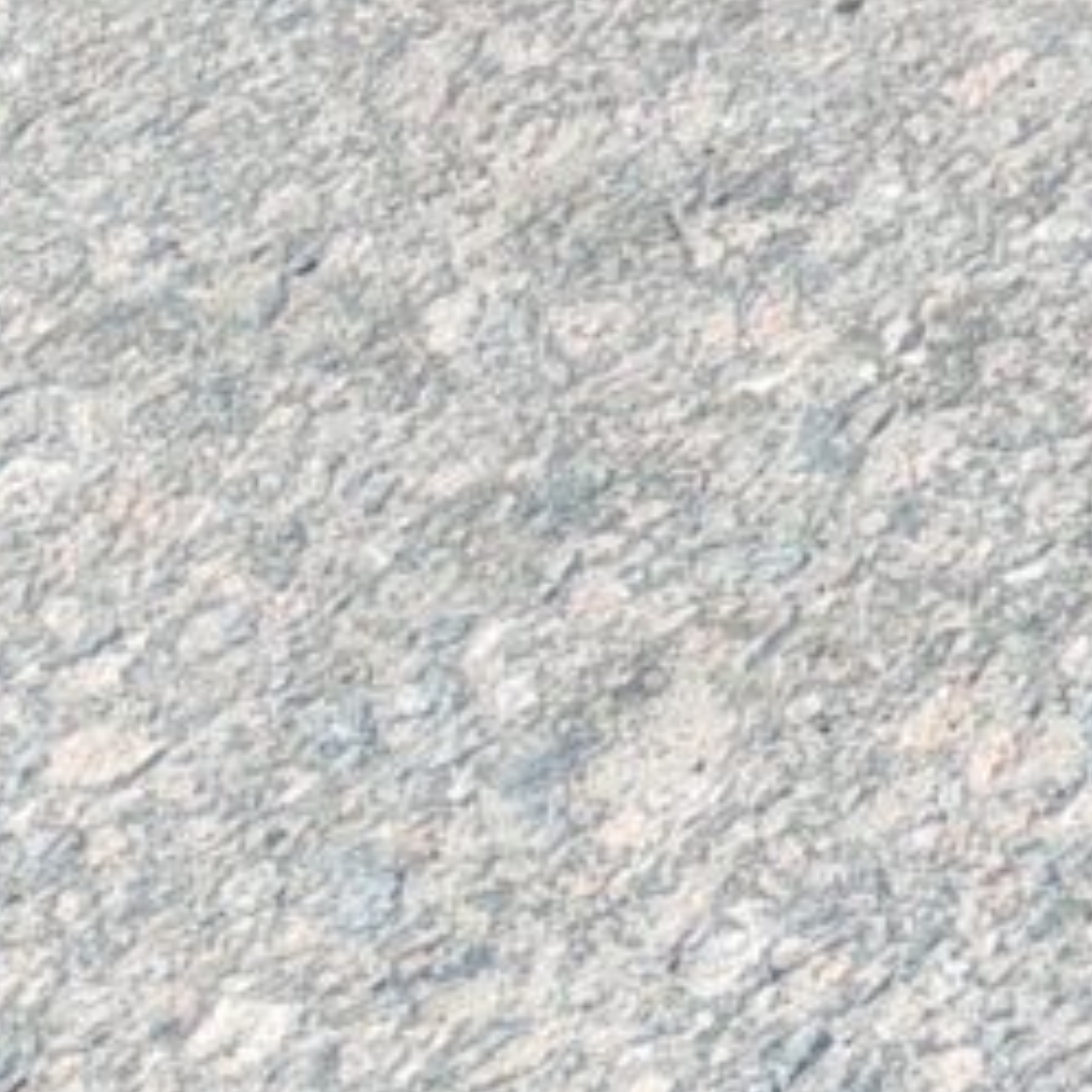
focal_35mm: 245
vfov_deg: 6.5
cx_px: 3517
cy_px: -2123
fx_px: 8744
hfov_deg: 6.4
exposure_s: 1/100
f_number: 1.9
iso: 64
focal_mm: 6.12
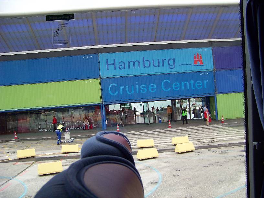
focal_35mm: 36
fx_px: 275
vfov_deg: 39.7
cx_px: 132
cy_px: 99
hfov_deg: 51.4
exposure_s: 1/80
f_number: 2.8
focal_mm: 5.85
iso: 100
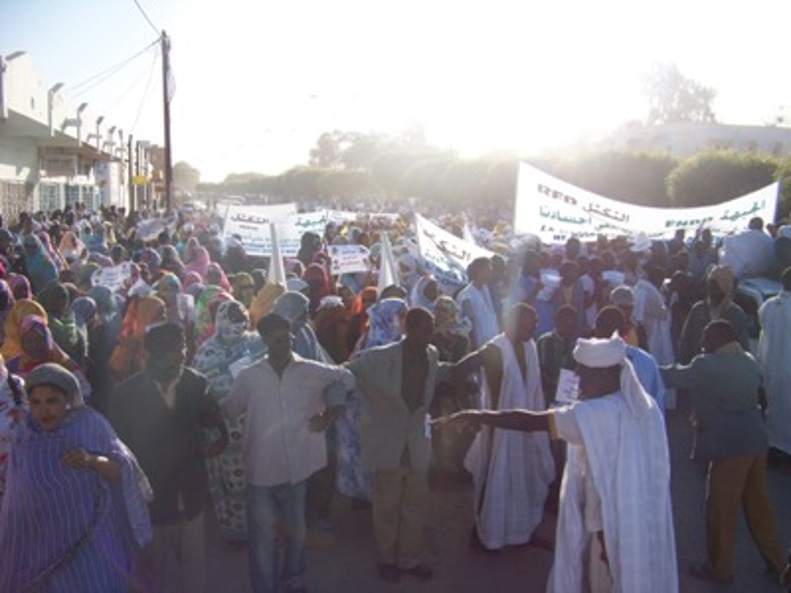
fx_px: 823
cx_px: 396
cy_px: 296
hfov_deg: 51.4
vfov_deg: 39.7
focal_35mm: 36
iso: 64
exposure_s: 1/1000
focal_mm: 5.85
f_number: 2.8
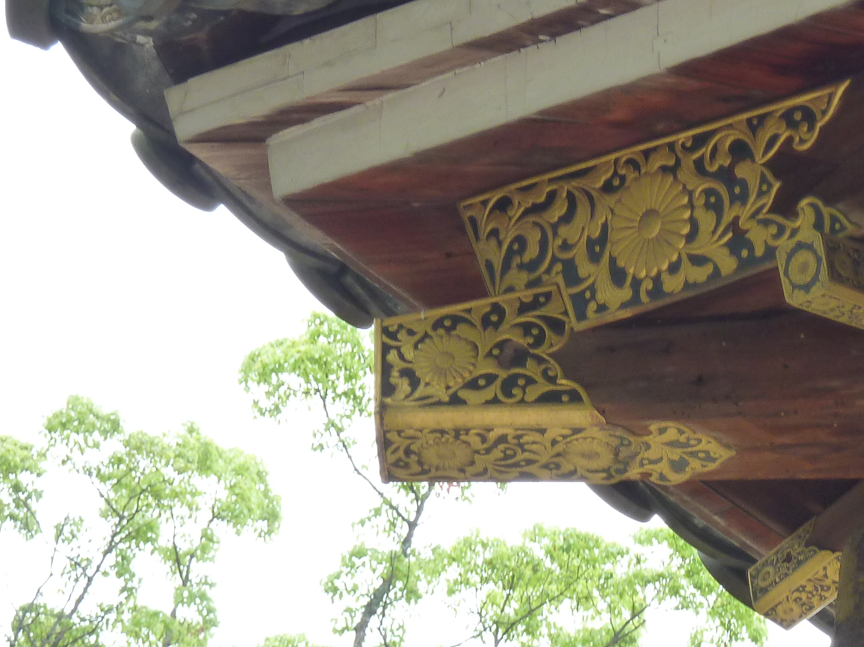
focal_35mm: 185
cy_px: 256
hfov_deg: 10.6
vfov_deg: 8.0
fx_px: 4617
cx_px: 825
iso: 125
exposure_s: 1/40
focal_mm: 14.7
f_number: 4.3
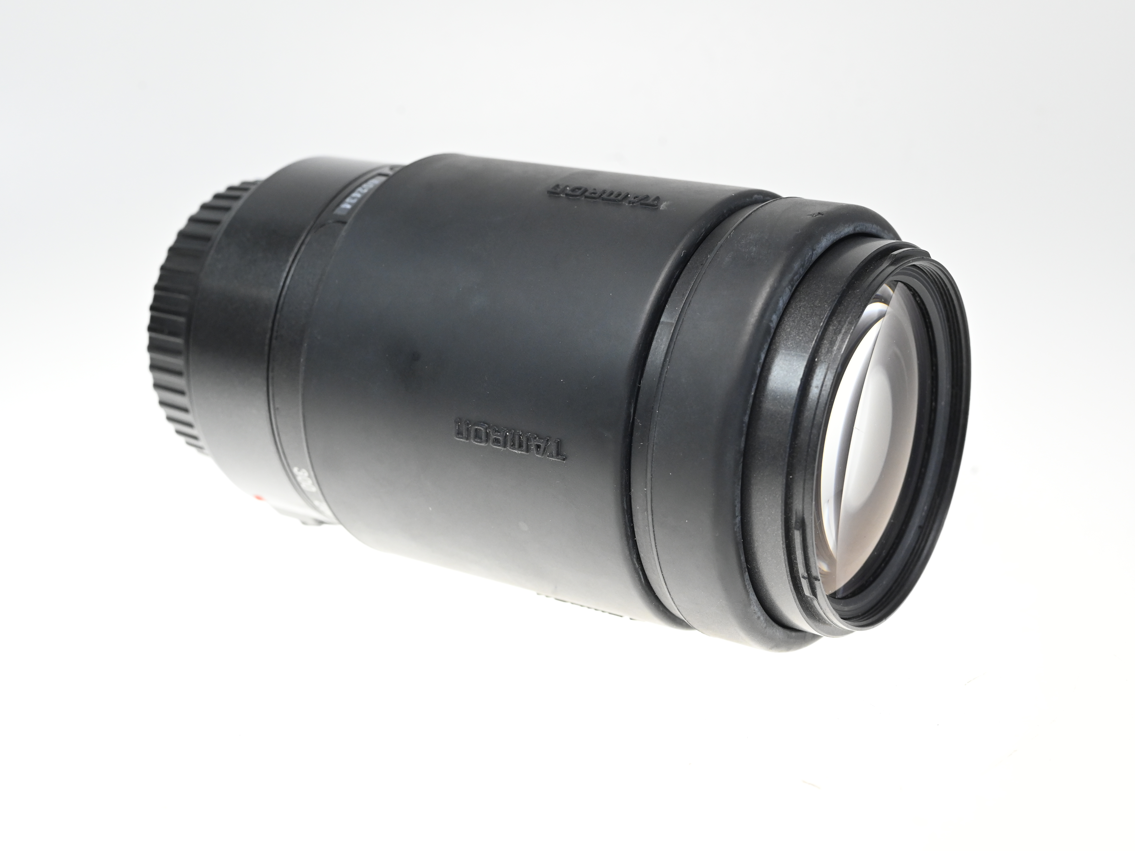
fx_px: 1803
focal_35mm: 55
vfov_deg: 26.6
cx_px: 503
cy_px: 424
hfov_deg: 34.9
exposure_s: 1/160
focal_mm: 50
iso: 3200
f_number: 11
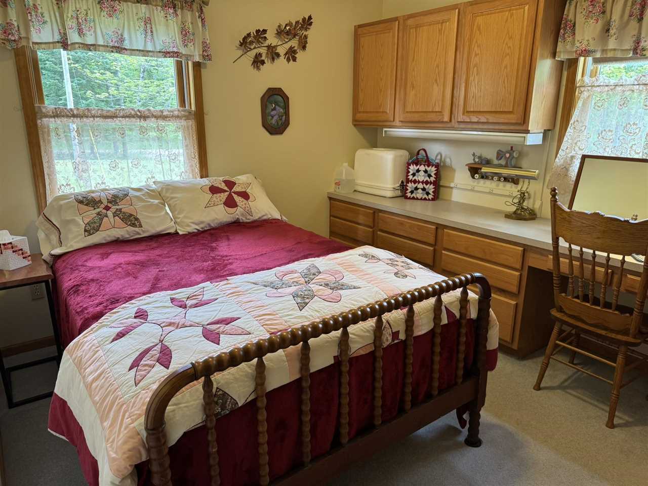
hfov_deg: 71.6
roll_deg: -0.5
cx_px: 324
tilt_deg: -15.6
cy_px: 243
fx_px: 449
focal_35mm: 24
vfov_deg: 56.8
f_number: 1.78
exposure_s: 1/60
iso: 125
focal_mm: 6.76
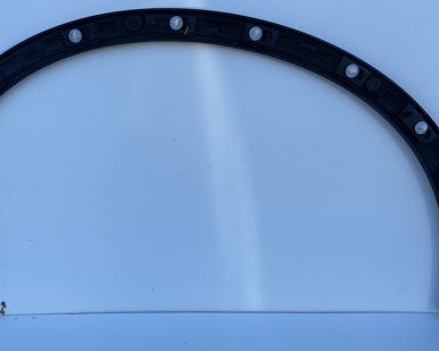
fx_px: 546
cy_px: 233
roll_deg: -0.1
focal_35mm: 42
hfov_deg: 43.2
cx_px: 147
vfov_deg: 35.3
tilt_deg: -22.4
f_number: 1.8
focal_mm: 4.25
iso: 32
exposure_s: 1/864
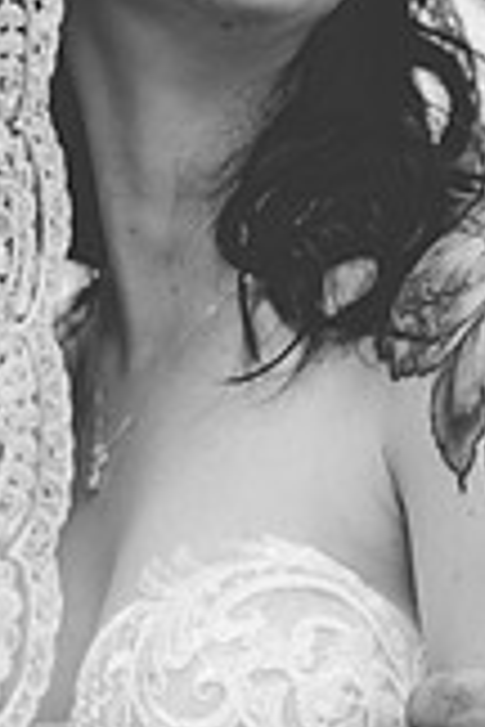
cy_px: 664
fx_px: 1960
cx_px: 532
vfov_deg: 20.6
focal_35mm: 97
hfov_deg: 13.8
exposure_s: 1/640
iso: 280
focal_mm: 35
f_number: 3.5
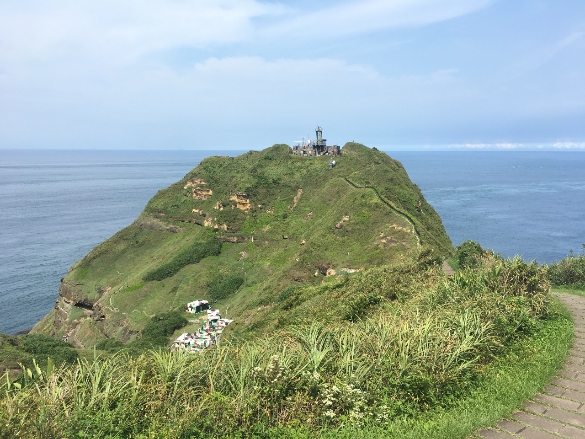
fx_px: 490
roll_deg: -0.3
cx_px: 292
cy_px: 220
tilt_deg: -6.7
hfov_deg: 61.7
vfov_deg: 48.2
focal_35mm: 29
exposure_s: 1/916
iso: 25
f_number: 2.2
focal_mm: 4.15
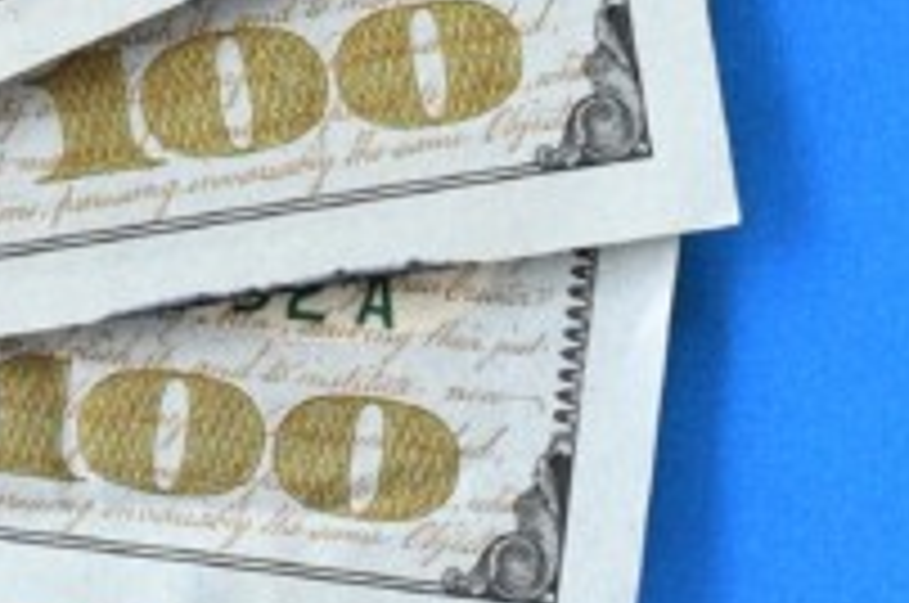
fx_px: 9000
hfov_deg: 5.7
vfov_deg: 3.8
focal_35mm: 357
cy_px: -729
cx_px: -306
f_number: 5.6
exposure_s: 1/125
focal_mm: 40
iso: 320
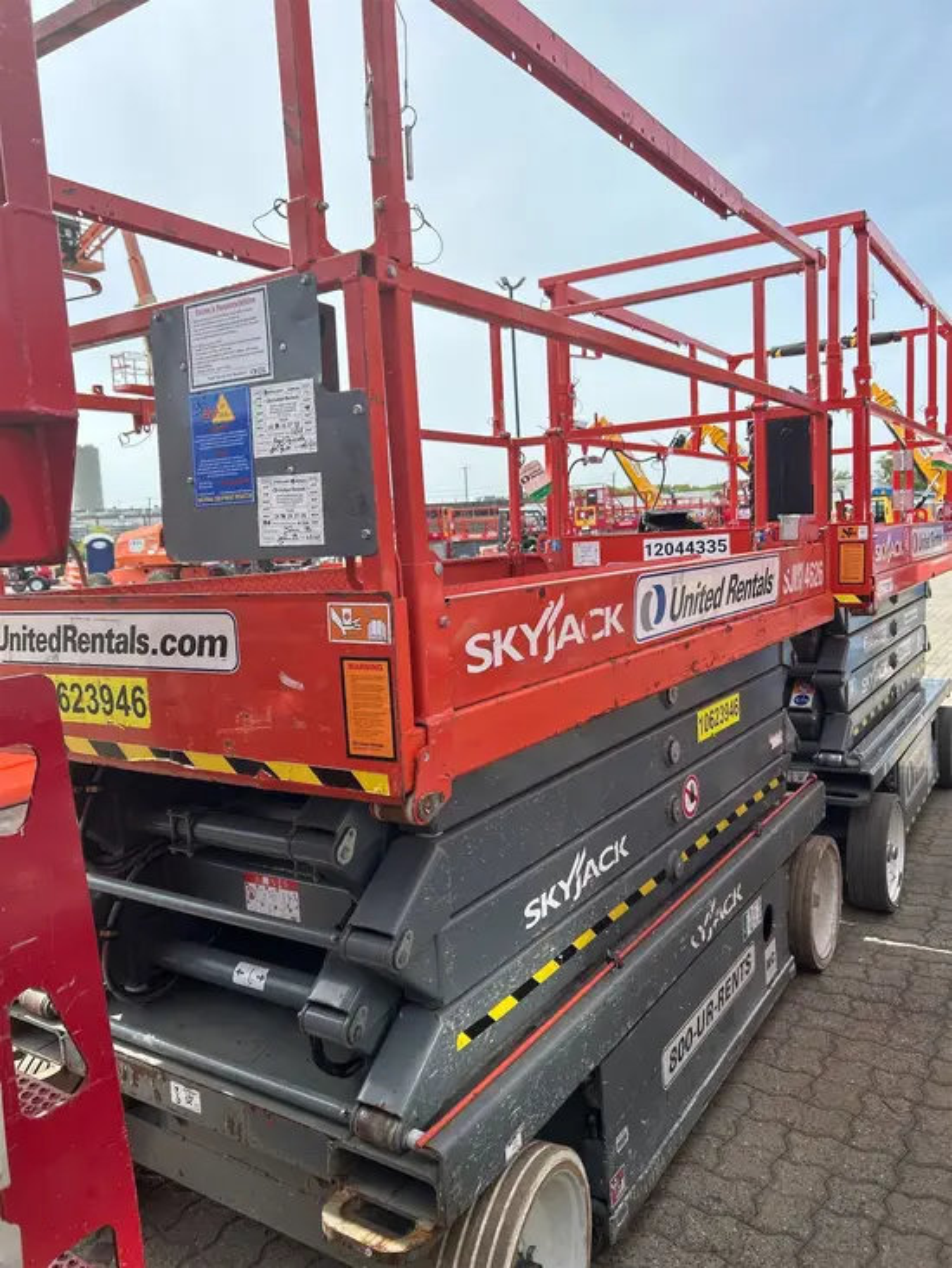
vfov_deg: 67.3
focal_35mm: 26
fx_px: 953
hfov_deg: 53.1
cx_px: 476
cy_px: 634
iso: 50
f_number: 1.5
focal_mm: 5.7
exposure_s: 1/2841
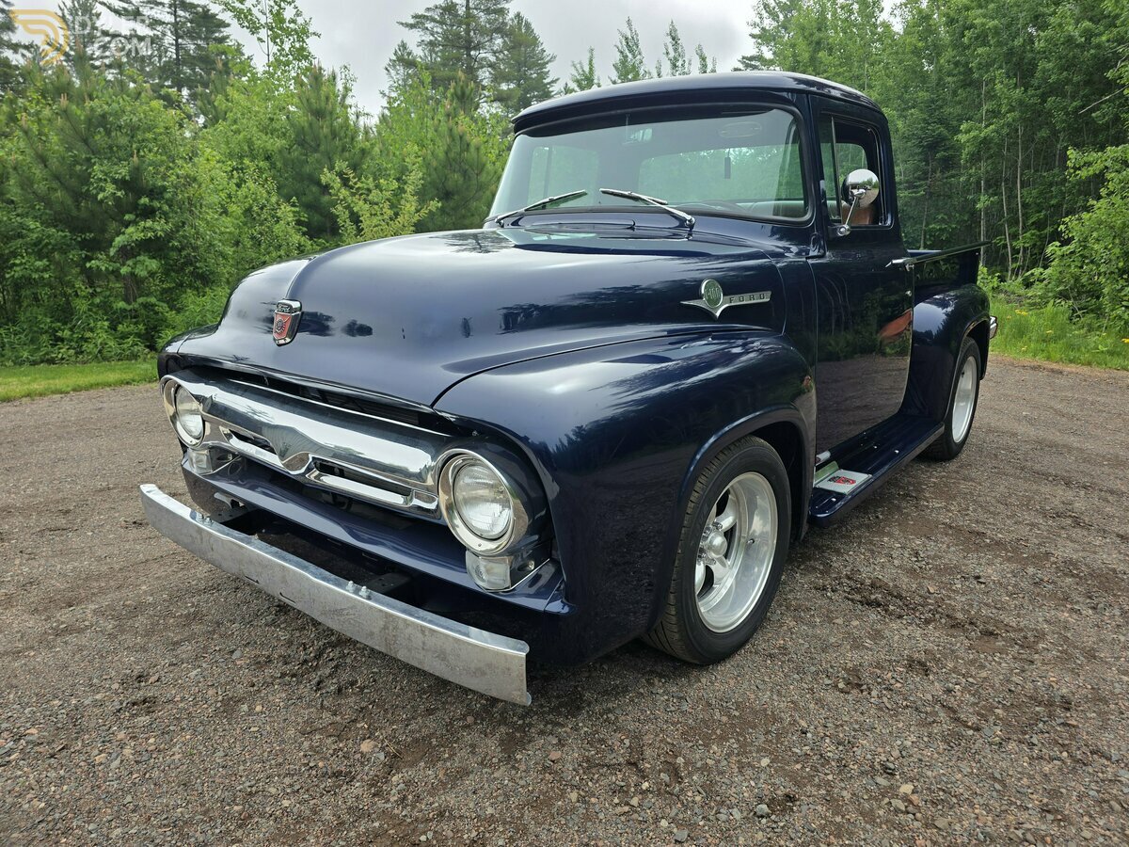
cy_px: 424
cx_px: 564
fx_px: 750
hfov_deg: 73.9
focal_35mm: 23
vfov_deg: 58.9
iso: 80
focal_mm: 6.3
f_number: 1.7
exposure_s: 1/2929
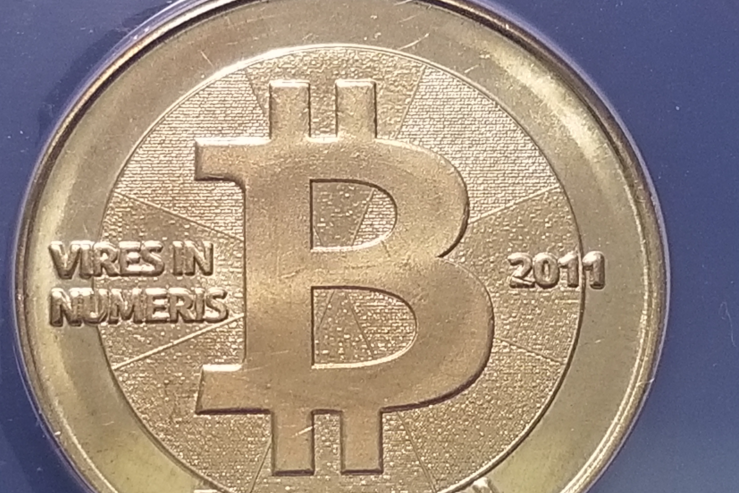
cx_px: 337
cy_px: 286
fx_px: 677
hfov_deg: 57.1
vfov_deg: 39.9
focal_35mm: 33
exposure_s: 1/40
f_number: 1.7
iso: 160
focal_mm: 4.25
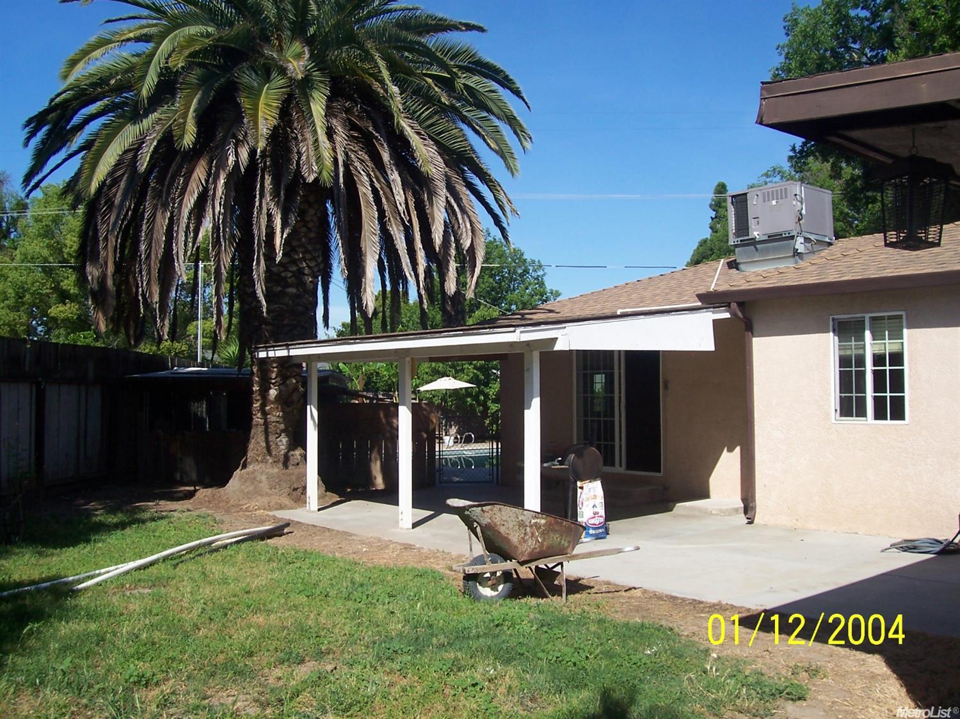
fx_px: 943
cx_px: 480
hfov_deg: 54.0
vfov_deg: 41.8
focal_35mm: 34
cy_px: 360
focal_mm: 5.6
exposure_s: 1/500
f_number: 5.6
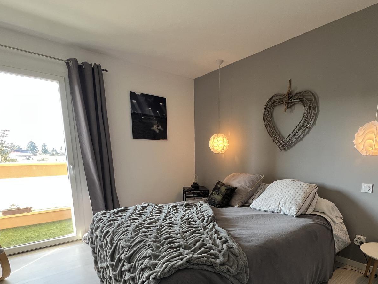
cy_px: 196
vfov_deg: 66.3
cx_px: 213
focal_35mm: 19
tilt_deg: -11.4
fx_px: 208
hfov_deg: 84.2
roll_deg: +0.7
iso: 200
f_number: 1.8
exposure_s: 1/99
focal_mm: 1.57
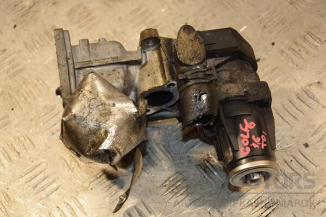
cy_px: 108
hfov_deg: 23.4
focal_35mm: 87
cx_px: 163
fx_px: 788
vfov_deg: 15.7
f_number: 5
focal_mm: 58
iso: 800
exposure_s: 1/200
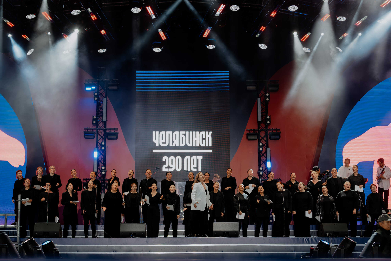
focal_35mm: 70
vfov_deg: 19.5
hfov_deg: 28.8
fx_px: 760
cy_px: 130
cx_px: 196
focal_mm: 70
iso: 640
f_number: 2.8
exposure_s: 1/320
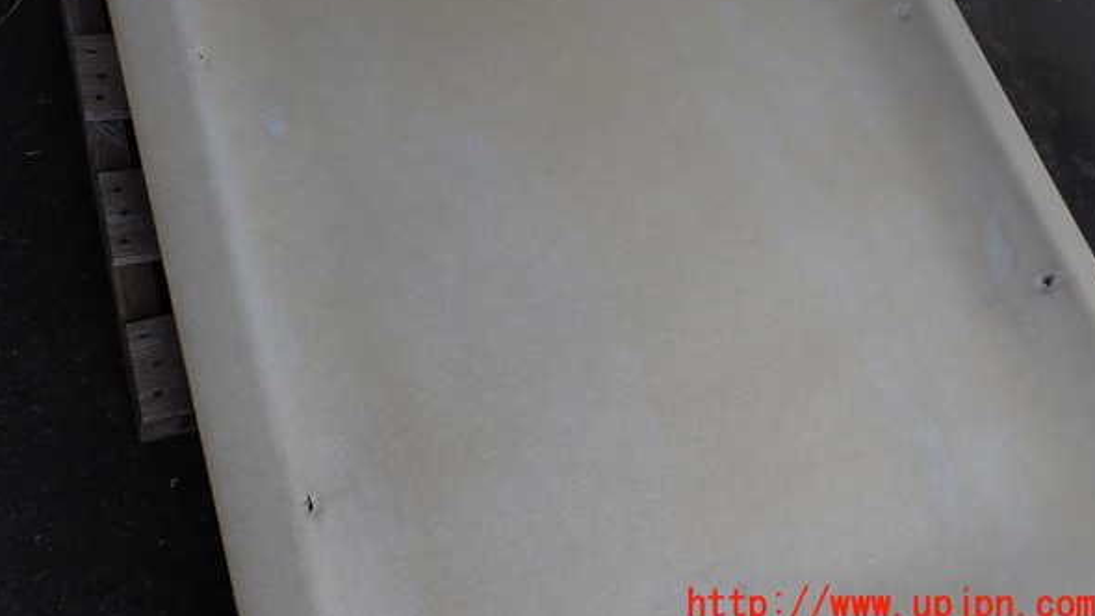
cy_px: 212
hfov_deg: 62.6
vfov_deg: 37.4
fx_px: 900
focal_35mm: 31
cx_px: 549
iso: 100
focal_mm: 5.05
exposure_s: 1/250
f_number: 3.2
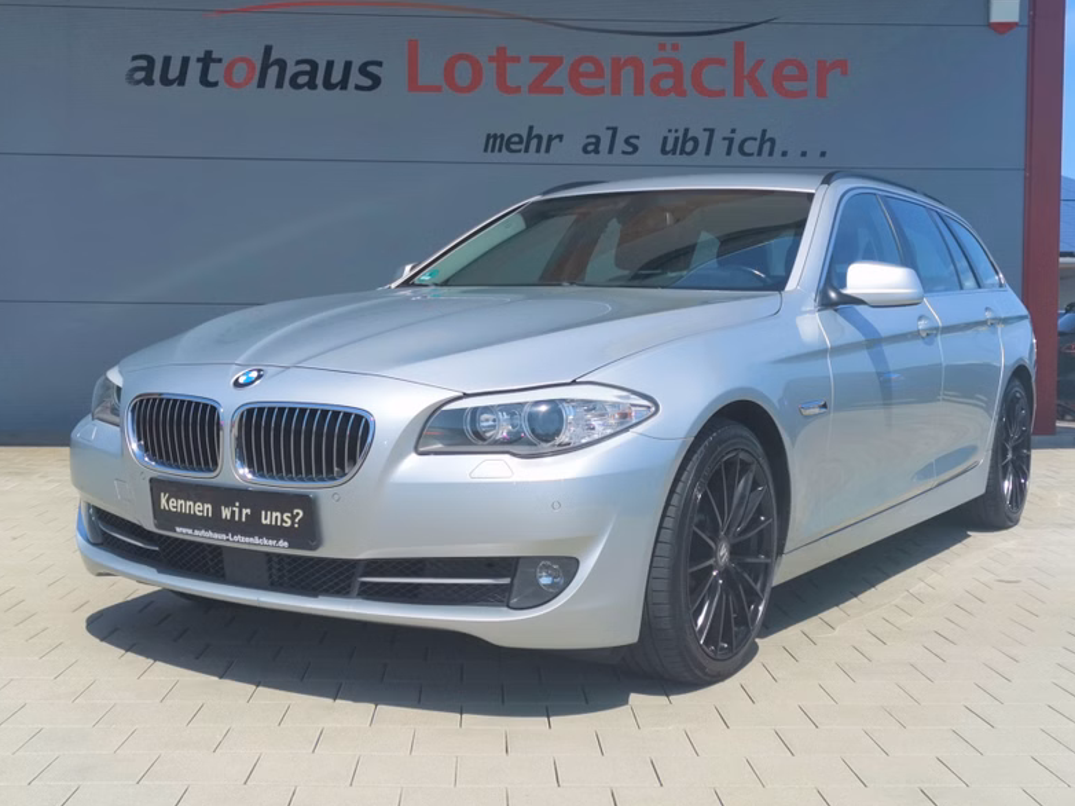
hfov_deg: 43.0
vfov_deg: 32.9
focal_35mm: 44
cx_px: 532
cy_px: 399
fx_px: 1366
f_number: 1.8
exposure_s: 1/3817
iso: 50
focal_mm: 5.58
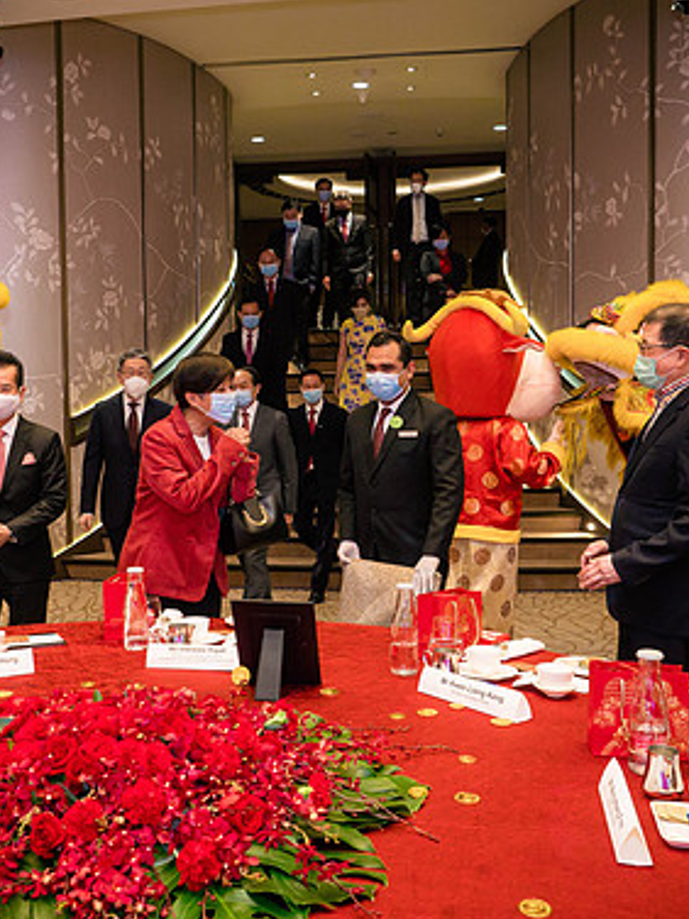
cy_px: 453
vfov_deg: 50.1
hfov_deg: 38.5
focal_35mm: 37
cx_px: 264
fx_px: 982
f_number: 2.8
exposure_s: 1/160
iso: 1000
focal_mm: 12
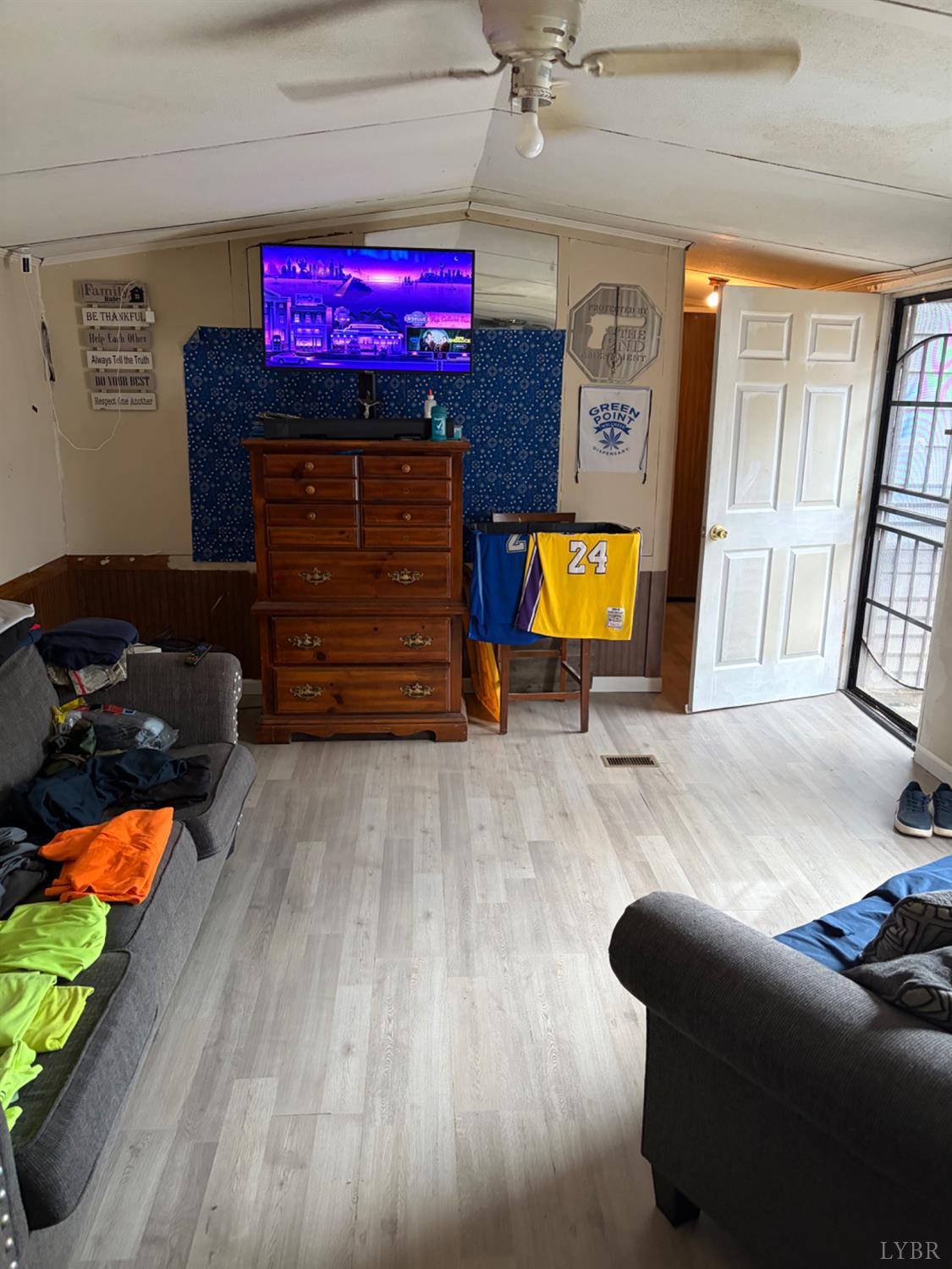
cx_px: 476
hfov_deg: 53.1
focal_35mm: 26
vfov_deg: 67.3
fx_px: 953
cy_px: 634
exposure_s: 1/60
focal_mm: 5.96
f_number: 1.6
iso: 250
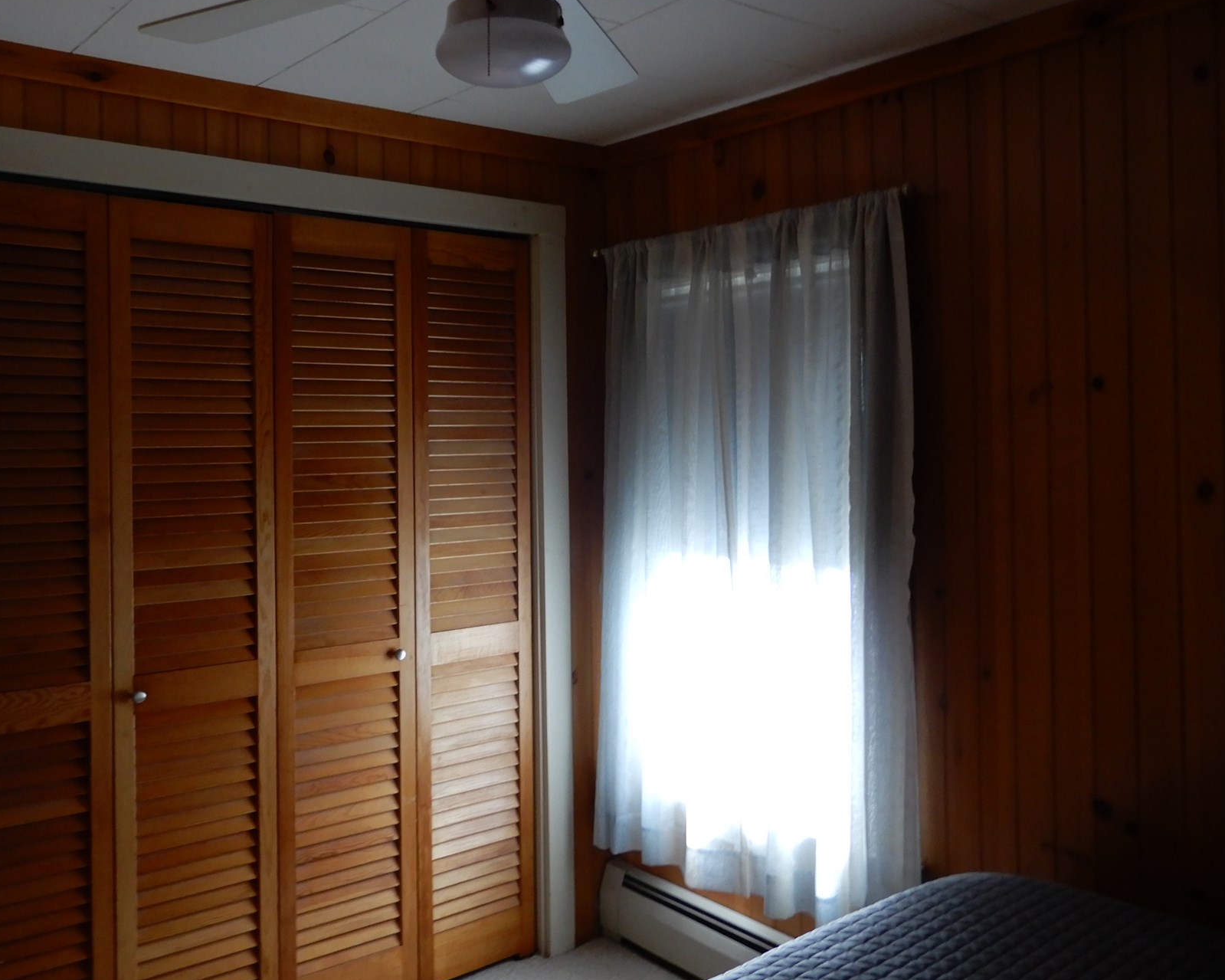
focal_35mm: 30
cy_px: 431
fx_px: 1088
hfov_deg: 58.4
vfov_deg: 48.4
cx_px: 498
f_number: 3.4
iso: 180
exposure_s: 1/30
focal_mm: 4.3
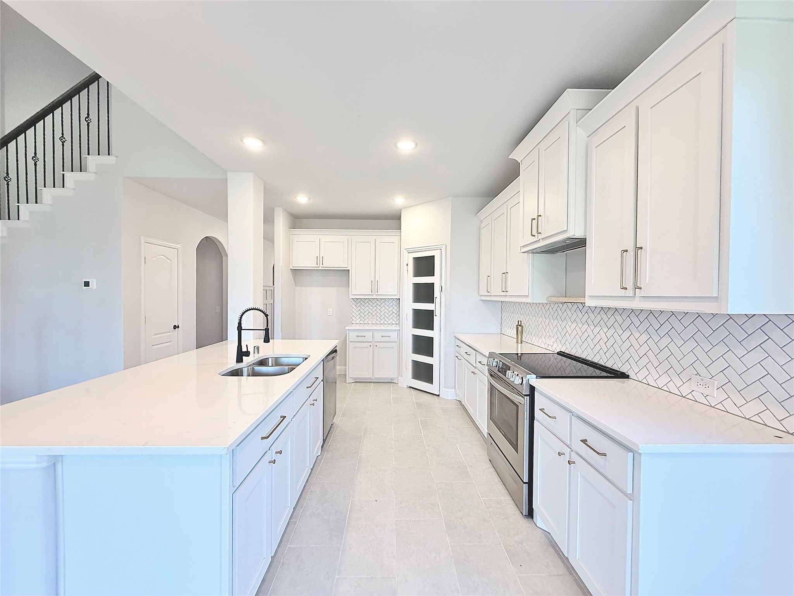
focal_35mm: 14
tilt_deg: +2.3
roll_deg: -0.2
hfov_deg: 102.1
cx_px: 397
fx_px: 321
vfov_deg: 85.7
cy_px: 298
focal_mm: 2.22
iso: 160
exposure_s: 1/120
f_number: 2.2
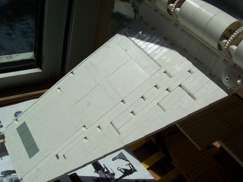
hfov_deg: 50.1
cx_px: 122
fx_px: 260
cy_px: 91
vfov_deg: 38.7
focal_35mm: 37
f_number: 5.6
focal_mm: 5.6
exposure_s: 1/1000
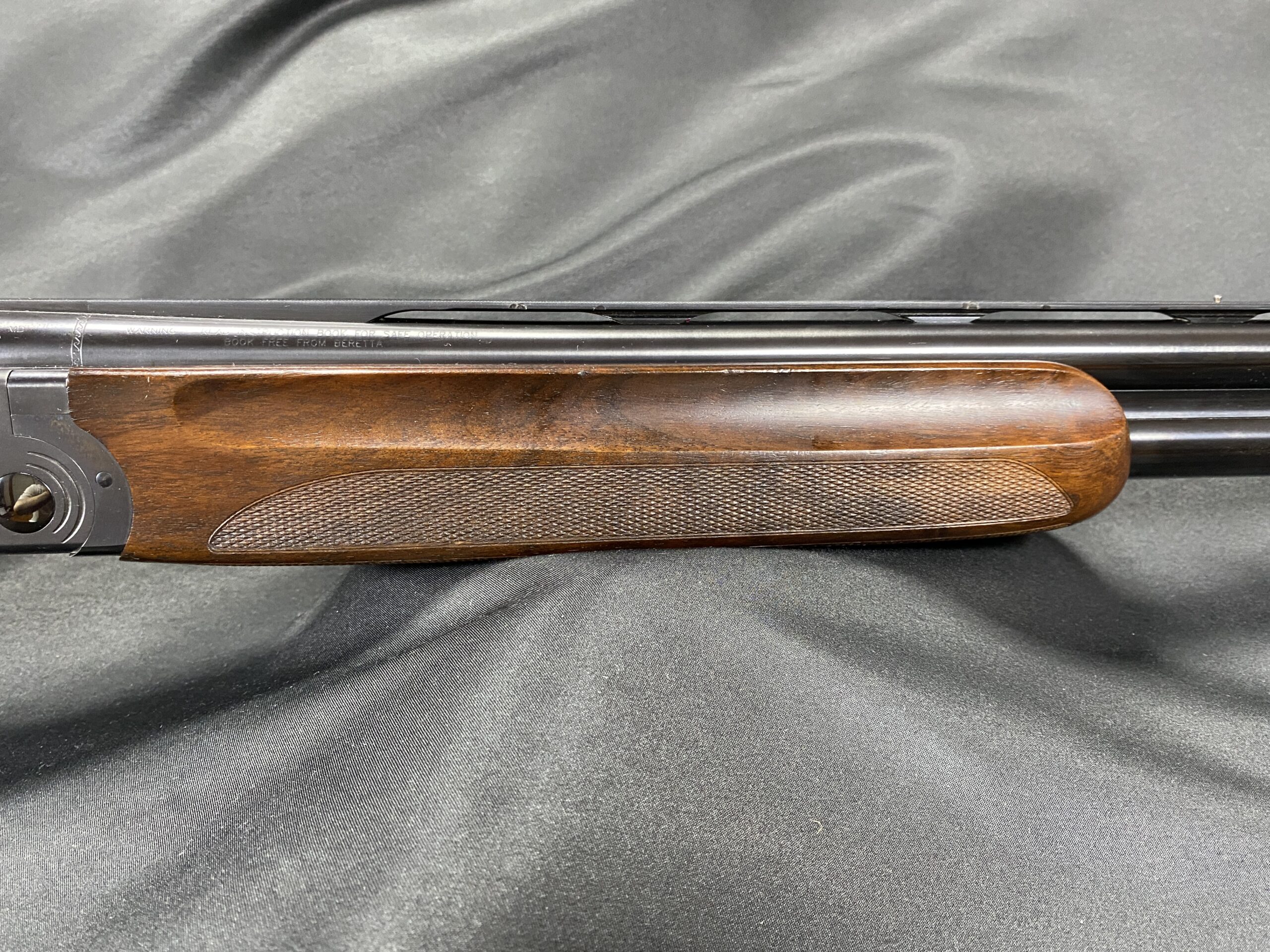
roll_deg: +2.1
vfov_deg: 53.1
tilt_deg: -10.7
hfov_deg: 67.3
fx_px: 954
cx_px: 635
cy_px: 476
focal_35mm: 26
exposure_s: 1/60
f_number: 1.8
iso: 400
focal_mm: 4.25
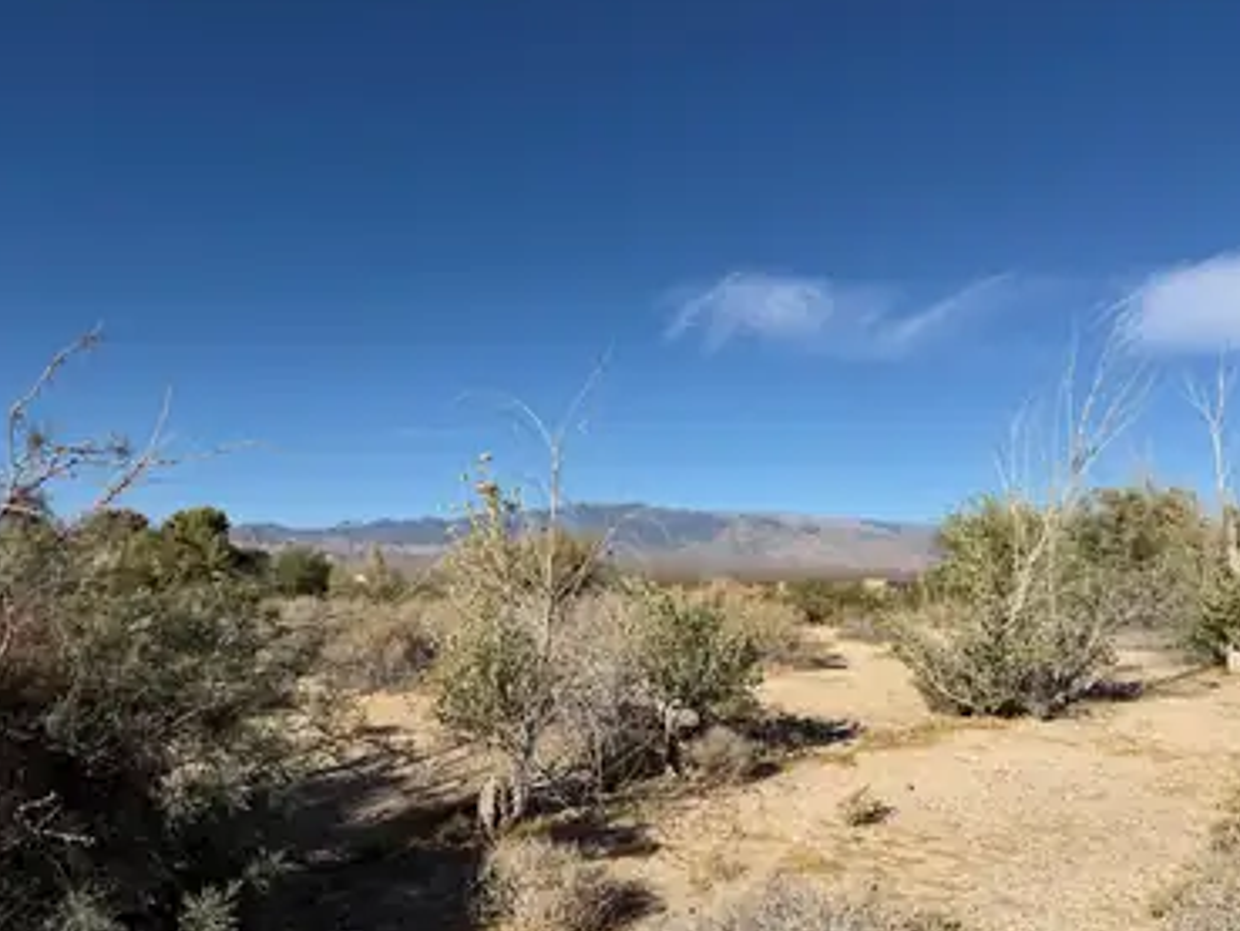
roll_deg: -0.6
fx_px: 932
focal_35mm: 26
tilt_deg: +7.2
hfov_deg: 67.3
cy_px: 481
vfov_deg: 53.1
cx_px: 605
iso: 80
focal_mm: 6.76
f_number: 1.78
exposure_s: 1/6711
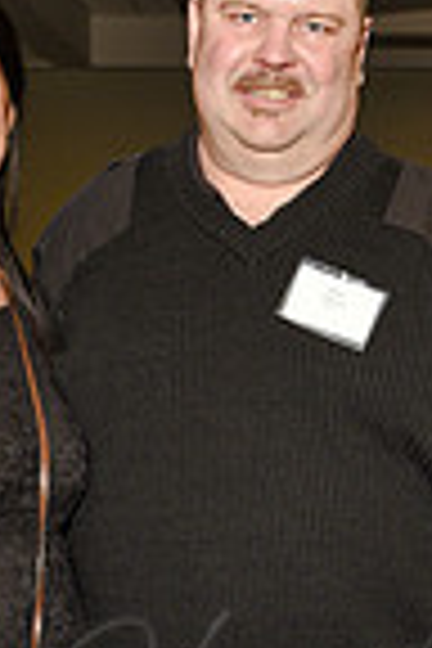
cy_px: 716
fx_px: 1746
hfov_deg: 14.1
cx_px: 171
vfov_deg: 20.1
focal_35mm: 97
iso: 200
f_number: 5
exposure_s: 1/60
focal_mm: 31
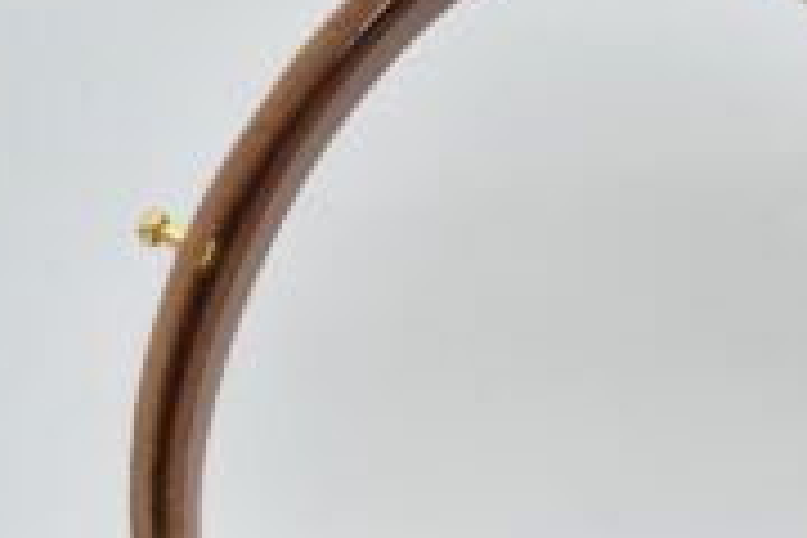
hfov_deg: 10.2
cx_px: 724
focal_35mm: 201
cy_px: 619
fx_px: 4505
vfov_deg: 6.8
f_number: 6.3
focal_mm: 42
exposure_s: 1/160
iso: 100
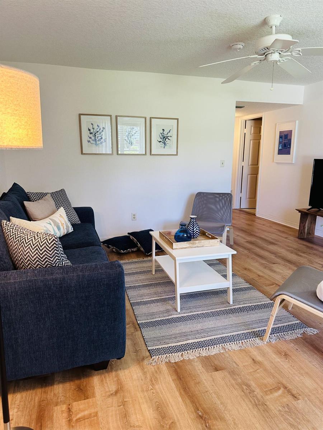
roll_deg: -0.4
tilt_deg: -11.7
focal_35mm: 24
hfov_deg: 56.8
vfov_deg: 71.6
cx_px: 162
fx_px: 299
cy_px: 215
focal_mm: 6.86
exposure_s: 1/120
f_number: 1.78
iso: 160
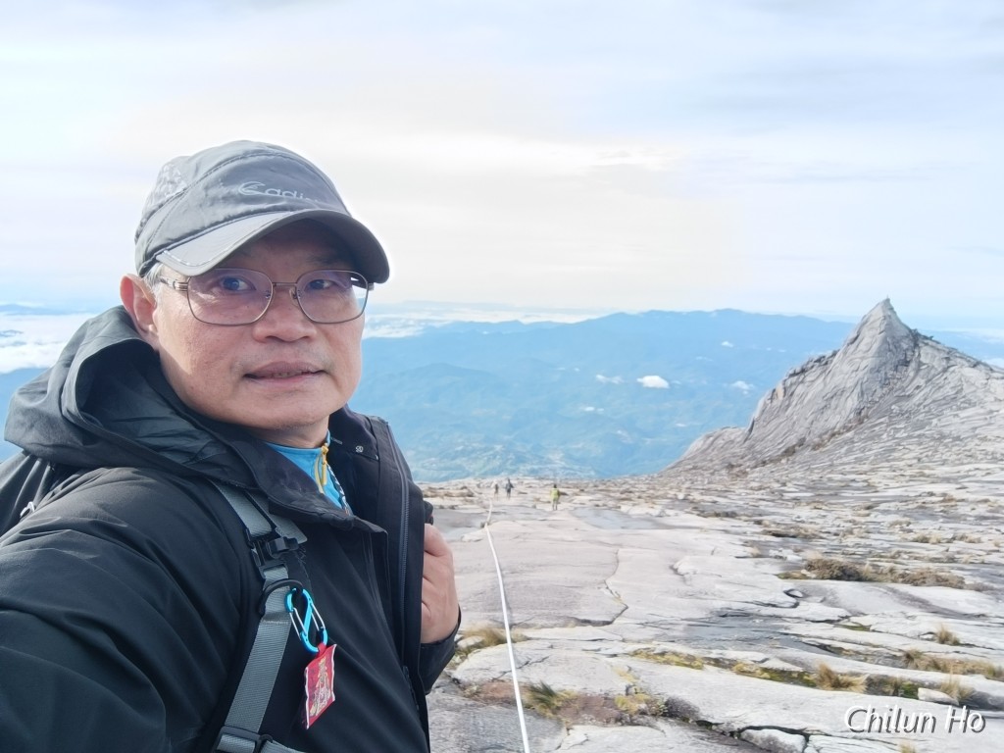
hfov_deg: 71.6
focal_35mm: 24
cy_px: 376
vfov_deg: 56.8
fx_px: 696
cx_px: 502
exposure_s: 1/799
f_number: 2.45
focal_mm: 3.24
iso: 58
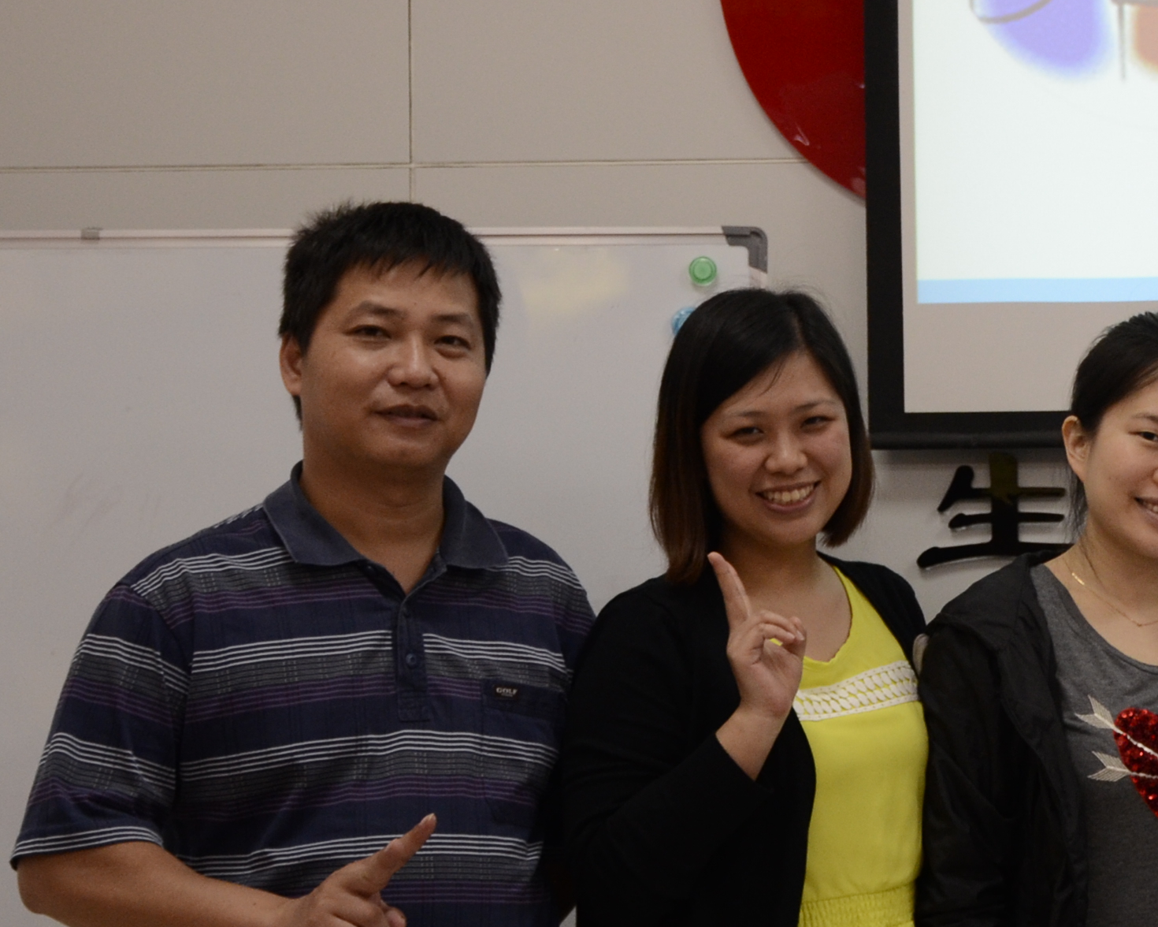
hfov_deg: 16.5
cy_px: 329
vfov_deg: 13.6
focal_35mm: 113
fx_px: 3873
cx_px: 1265
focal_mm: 32
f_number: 4
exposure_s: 1/60
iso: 800
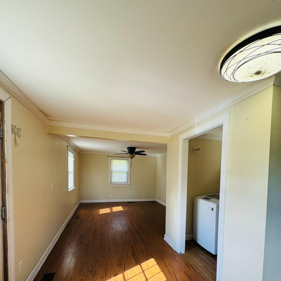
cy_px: 179
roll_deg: -0.9
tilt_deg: -3.0
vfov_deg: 82.1
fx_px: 156
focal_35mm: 17
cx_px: 142
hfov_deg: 84.0
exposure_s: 1/120
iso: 80
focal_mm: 2.22
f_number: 2.2
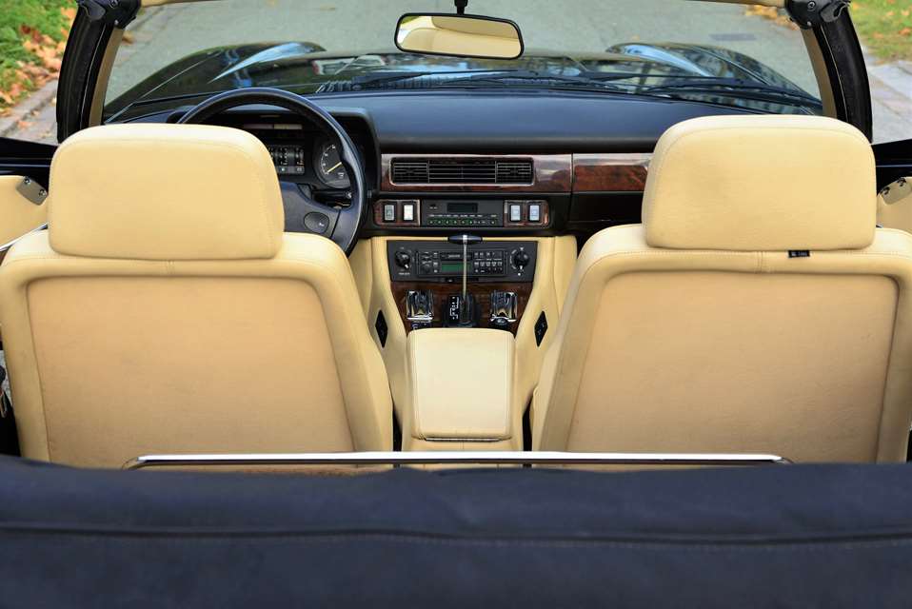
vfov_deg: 26.0
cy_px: 304
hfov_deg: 38.2
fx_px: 1318
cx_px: 456
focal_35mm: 52
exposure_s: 1/125
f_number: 6.3
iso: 500
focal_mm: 52
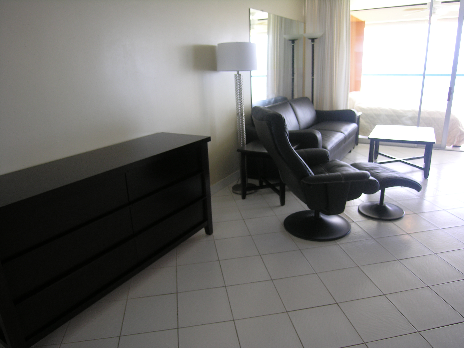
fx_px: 322
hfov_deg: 71.6
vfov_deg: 56.8
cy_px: 174
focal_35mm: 24
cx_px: 232
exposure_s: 1/39
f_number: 2.9
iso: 50
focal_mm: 6.1
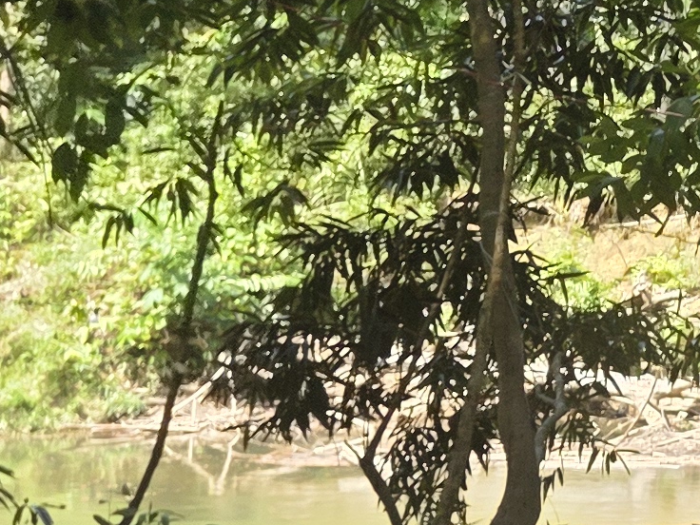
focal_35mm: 125
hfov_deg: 11.6
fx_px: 2528
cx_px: 1895
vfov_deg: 11.8
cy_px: 43
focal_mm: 6.3
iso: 32
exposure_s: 1/180
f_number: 1.7
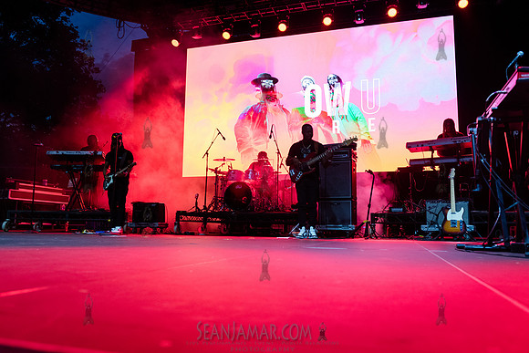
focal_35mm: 29
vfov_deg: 45.0
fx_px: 426
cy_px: 176
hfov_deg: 63.6
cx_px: 264
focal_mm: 29
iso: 3200
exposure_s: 1/250
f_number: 3.5
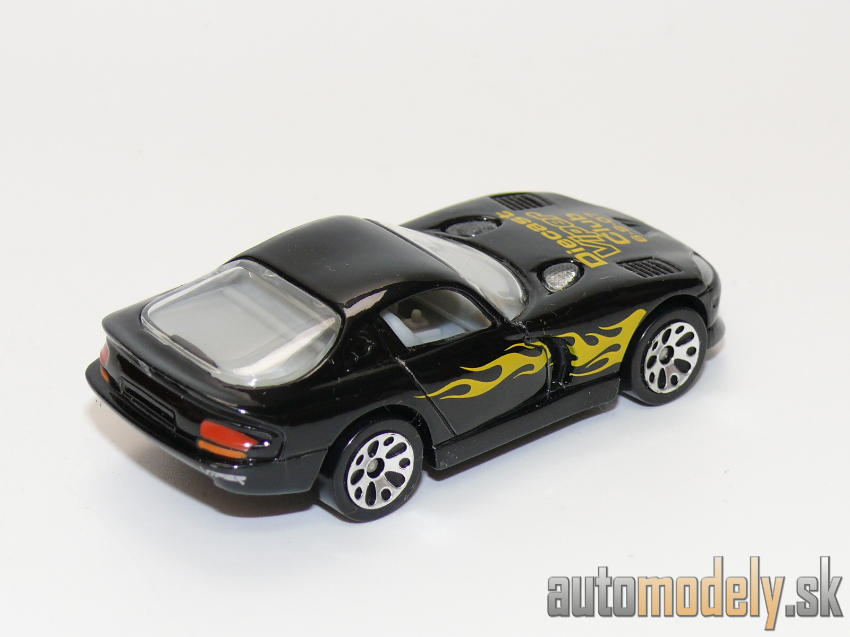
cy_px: 318
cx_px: 425
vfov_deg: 14.5
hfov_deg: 19.3
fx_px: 2505
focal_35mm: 102
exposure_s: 1/50
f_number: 4
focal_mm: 13.3
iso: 100
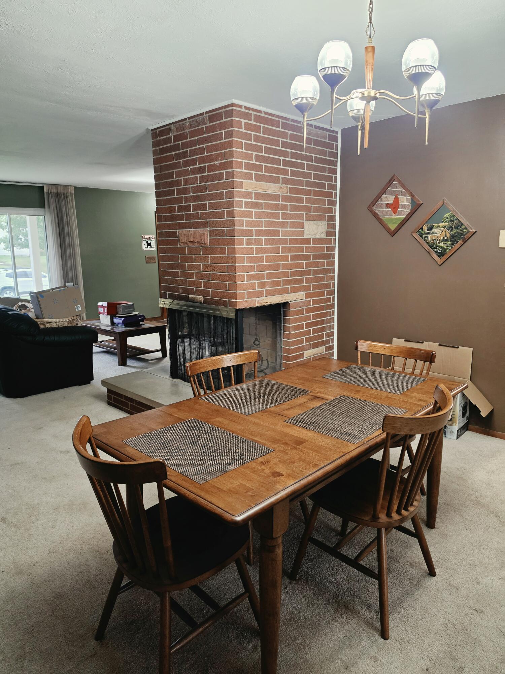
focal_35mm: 23
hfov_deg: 58.9
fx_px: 447
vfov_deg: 73.9
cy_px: 337
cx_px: 252
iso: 200
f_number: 1.4
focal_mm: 6.5
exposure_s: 1/120
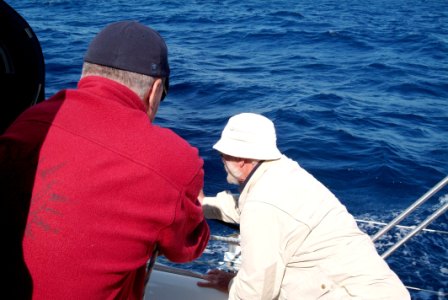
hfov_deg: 46.3
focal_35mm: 42
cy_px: 150
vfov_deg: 32.0
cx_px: 224
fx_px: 523
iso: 400
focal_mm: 28
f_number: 11
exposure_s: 1/500
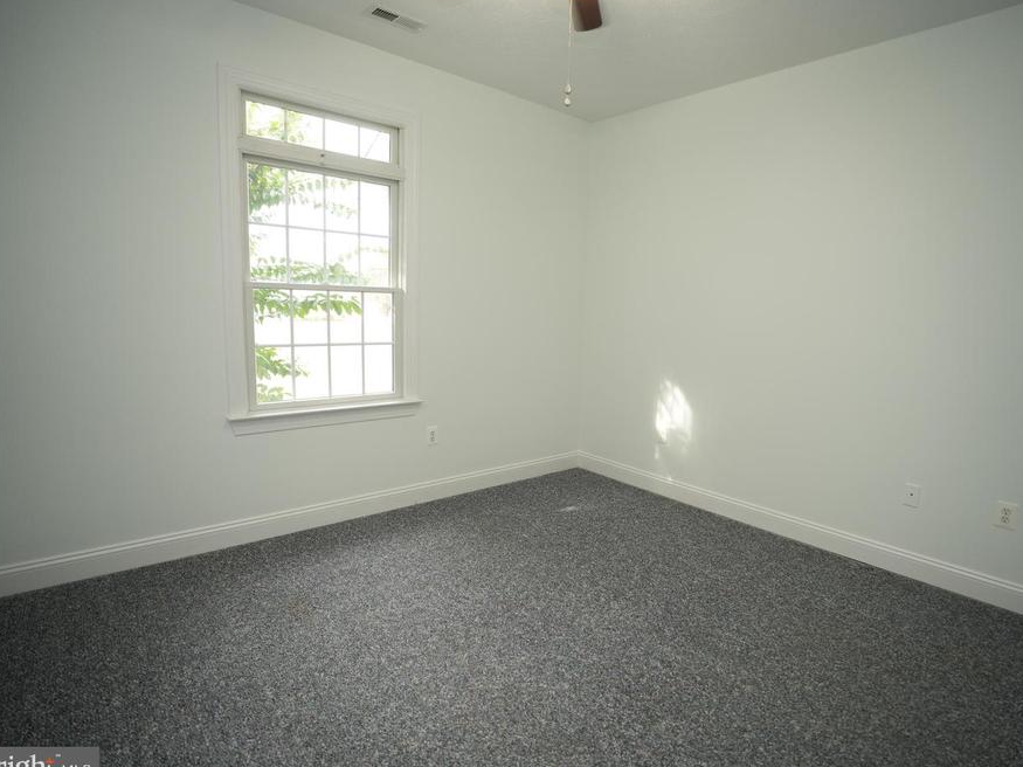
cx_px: 568
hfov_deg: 87.4
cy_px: 390
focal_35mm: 18
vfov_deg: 71.6
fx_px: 532
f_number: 2.8
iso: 320
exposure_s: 1/60
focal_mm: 16
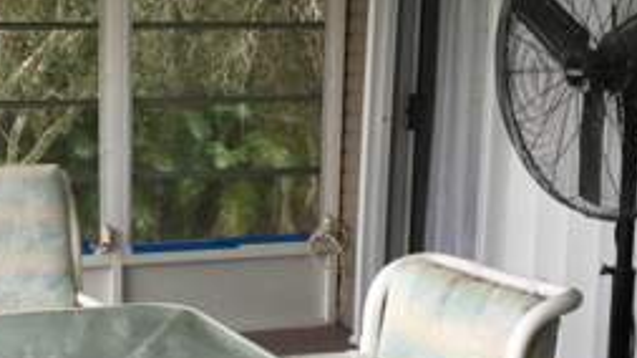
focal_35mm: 64
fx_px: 1080
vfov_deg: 18.8
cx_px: 123
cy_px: 203
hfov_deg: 31.9
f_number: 2.4
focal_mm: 3.3
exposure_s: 1/30
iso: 32
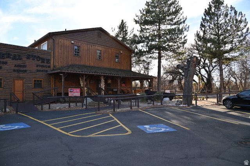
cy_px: 83
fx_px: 167
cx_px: 125
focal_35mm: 24
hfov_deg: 73.8
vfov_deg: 53.1
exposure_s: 1/250
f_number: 5.6
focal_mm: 24
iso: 125
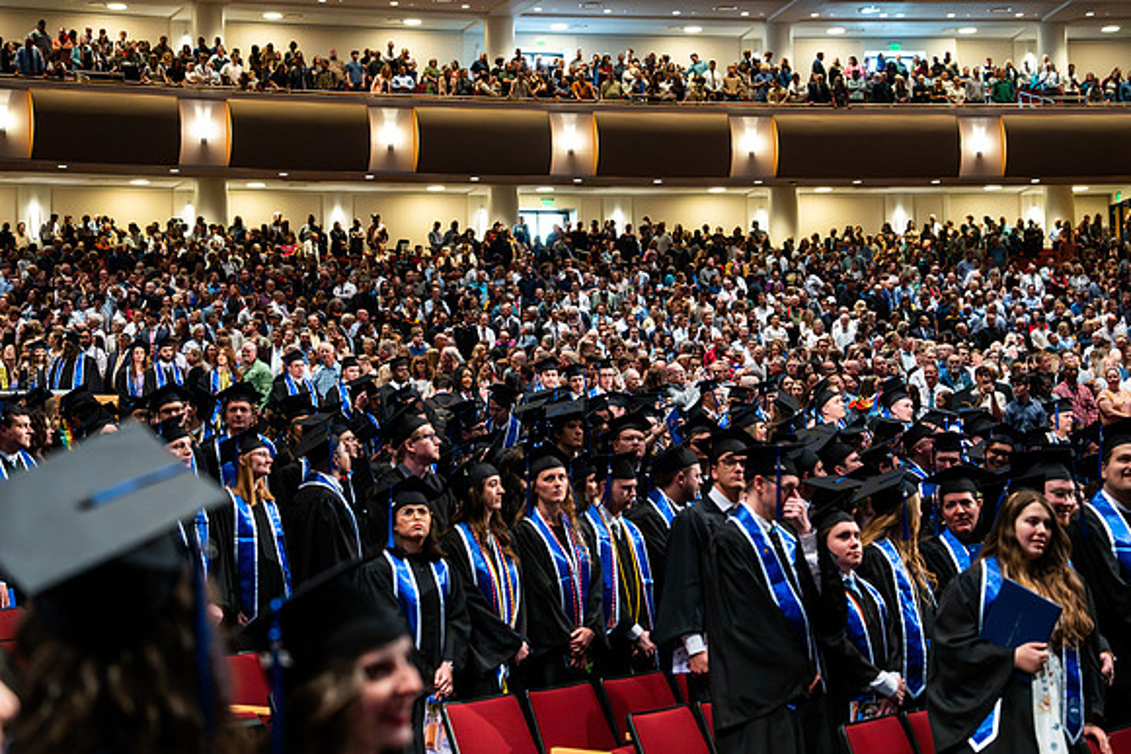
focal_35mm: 69
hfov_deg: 29.4
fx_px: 2156
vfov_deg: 19.8
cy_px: 308
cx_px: 565
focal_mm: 55
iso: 4000
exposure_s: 1/200
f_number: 3.5
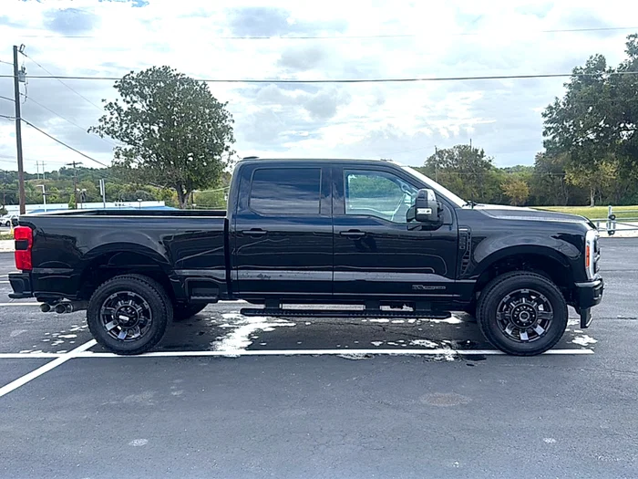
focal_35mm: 25
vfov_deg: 54.9
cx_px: 319
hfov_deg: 69.4
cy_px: 240
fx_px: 461
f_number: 1.78
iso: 100
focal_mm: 6.76
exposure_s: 1/2110
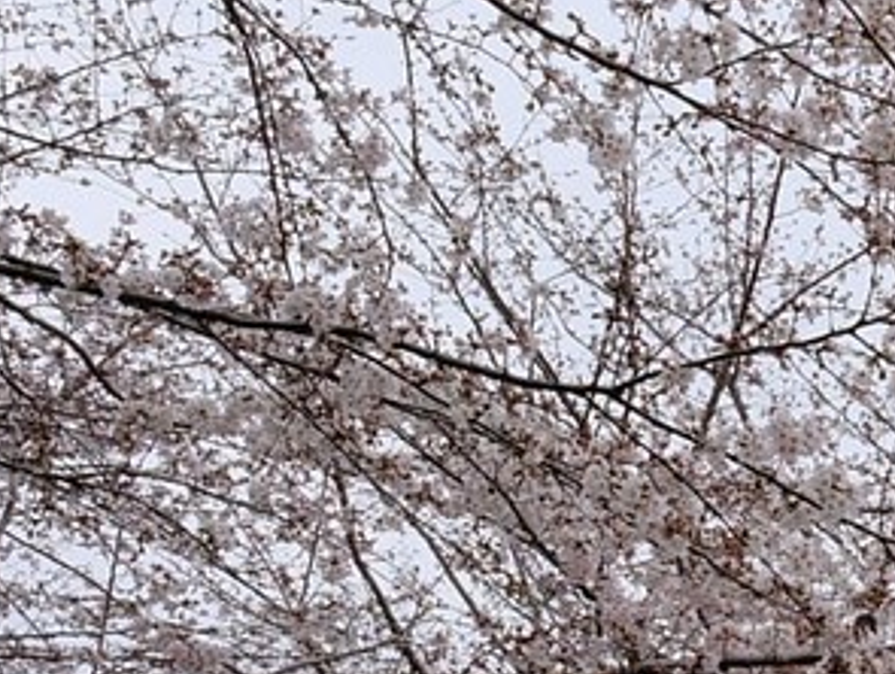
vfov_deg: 17.5
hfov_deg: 18.4
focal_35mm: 82
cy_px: 710
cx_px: 1635
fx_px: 2123
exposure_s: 1/500
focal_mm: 14
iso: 640
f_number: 11
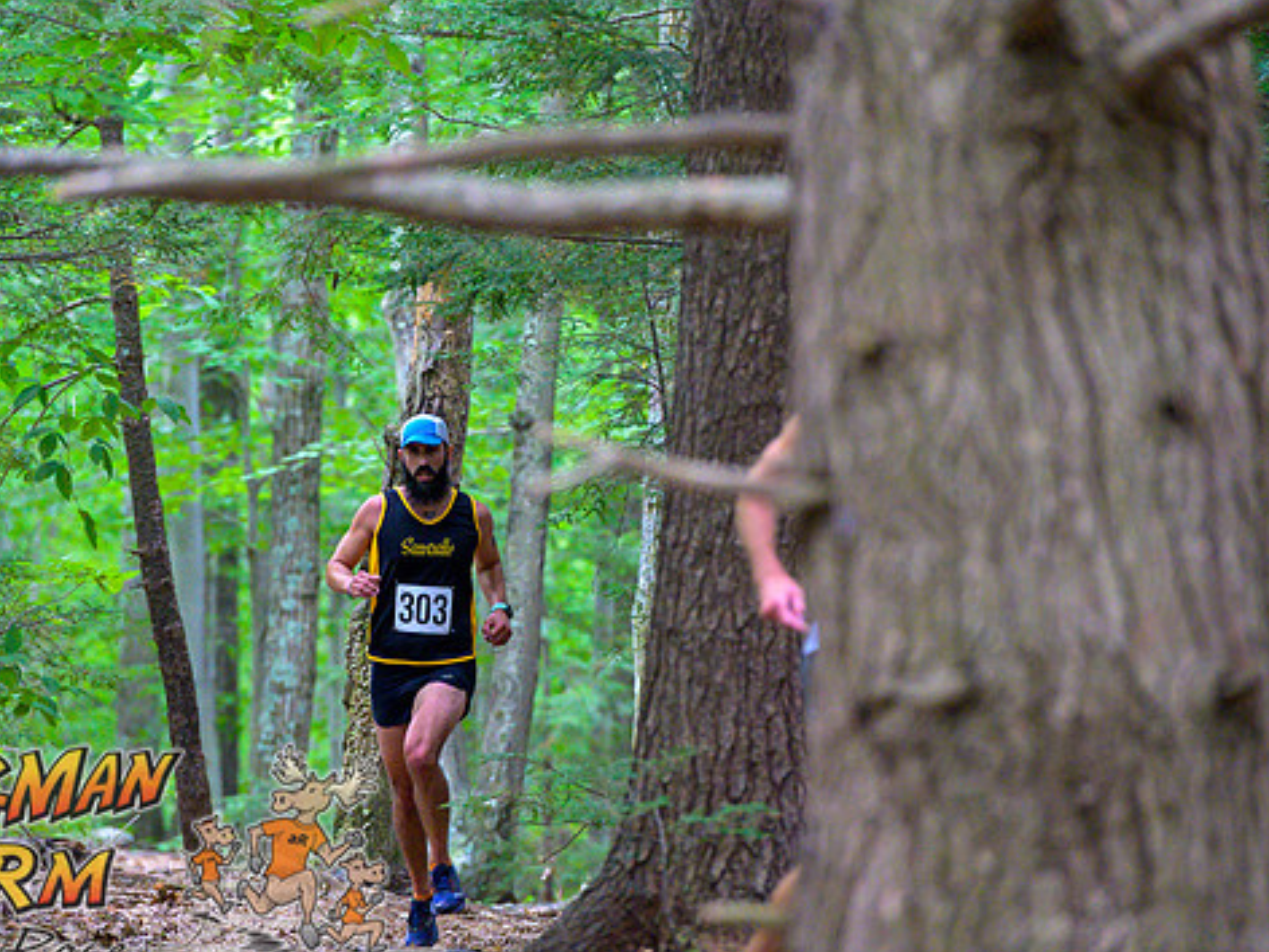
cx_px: 554
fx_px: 8652
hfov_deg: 8.4
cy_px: 500
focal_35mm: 236
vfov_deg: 6.3
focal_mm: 200
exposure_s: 1/200
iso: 8000
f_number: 4
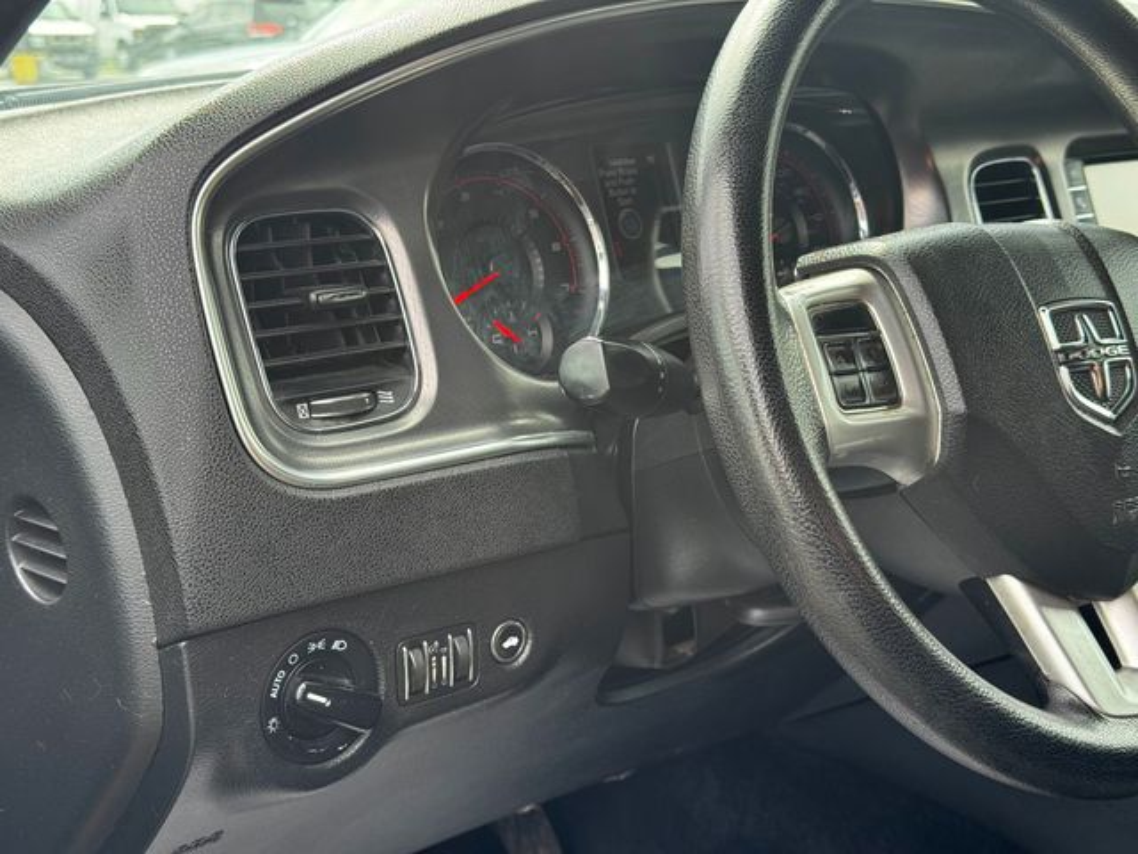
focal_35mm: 48
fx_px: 1578
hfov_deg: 39.7
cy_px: 427
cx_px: 569
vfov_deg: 30.3
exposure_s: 1/202
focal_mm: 6.76
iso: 50
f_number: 1.78
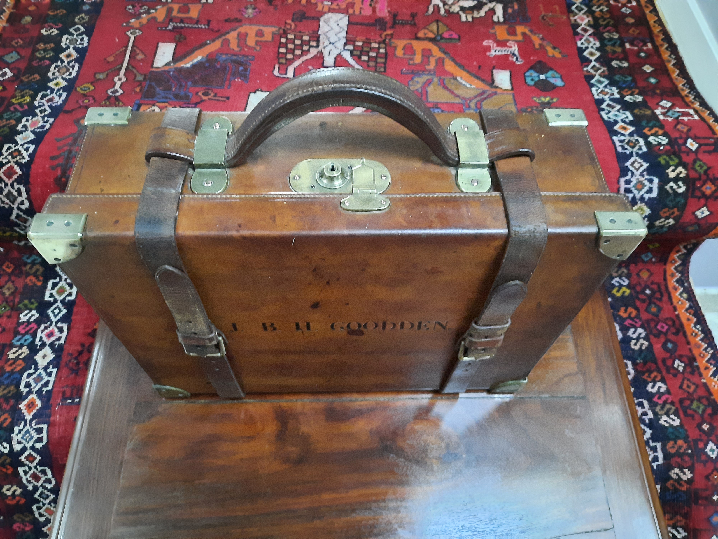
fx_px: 519
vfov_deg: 54.9
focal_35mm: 25
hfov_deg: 69.4
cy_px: 270
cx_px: 359
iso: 1250
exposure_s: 1/20
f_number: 2
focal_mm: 4.6
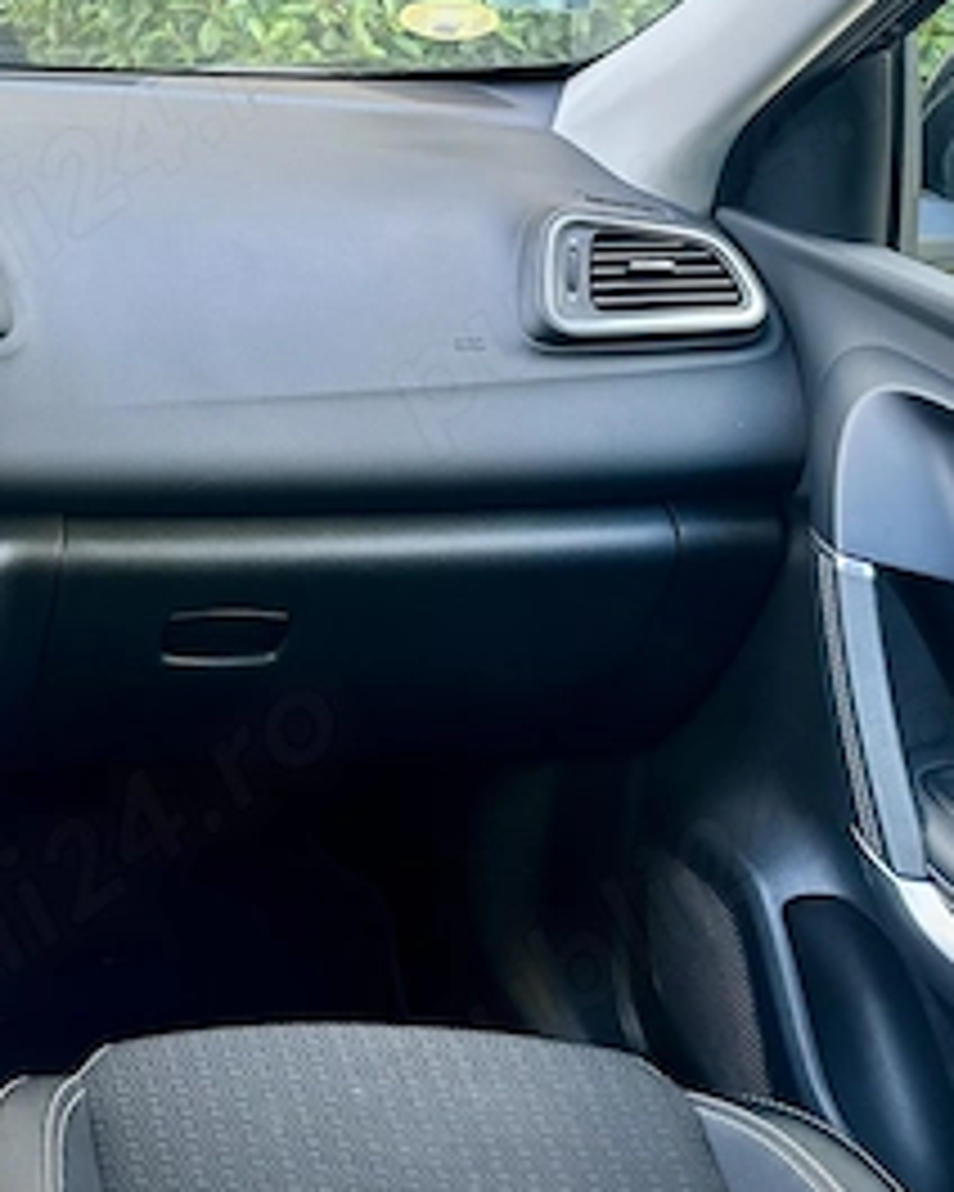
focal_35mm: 53
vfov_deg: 34.4
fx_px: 1871
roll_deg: -1.0
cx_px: -270
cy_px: 261
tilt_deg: -13.5
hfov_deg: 25.0
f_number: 1.78
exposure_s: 1/110
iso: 80
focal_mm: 6.86
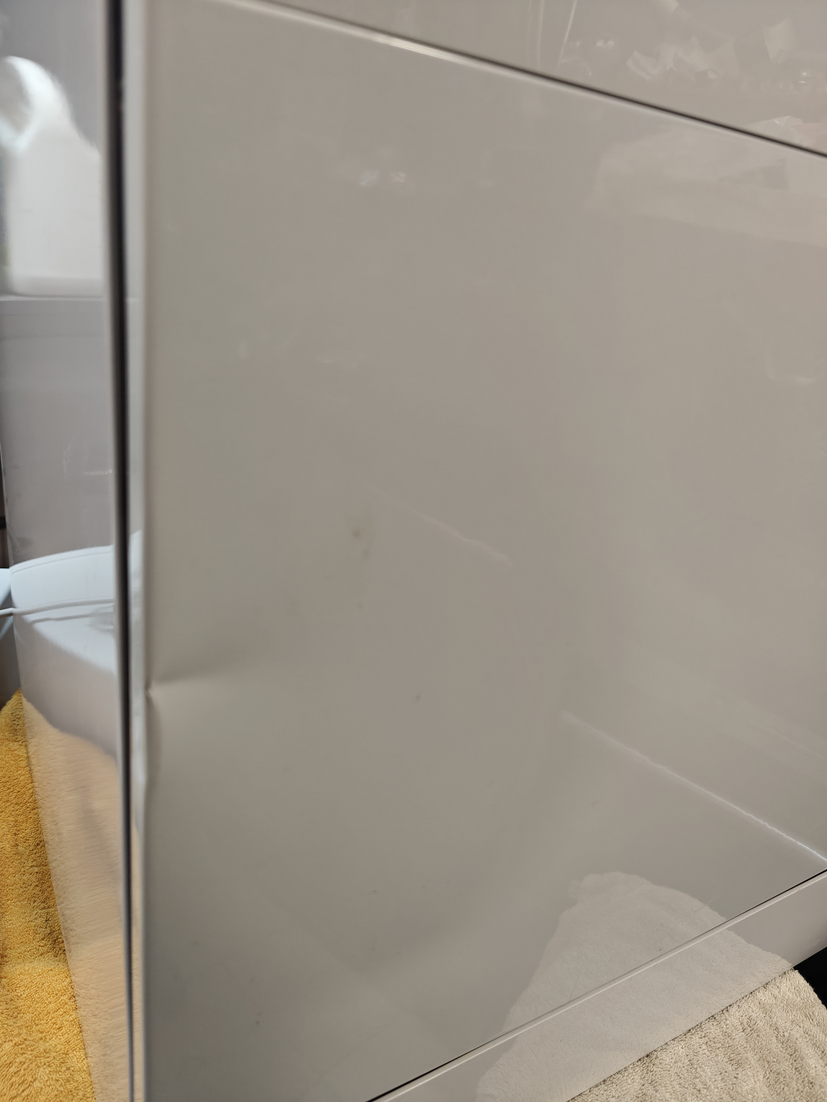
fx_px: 733
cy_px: 551
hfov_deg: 58.9
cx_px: 414
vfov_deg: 73.9
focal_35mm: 23
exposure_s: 1/100
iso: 200
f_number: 1.6
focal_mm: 6.06
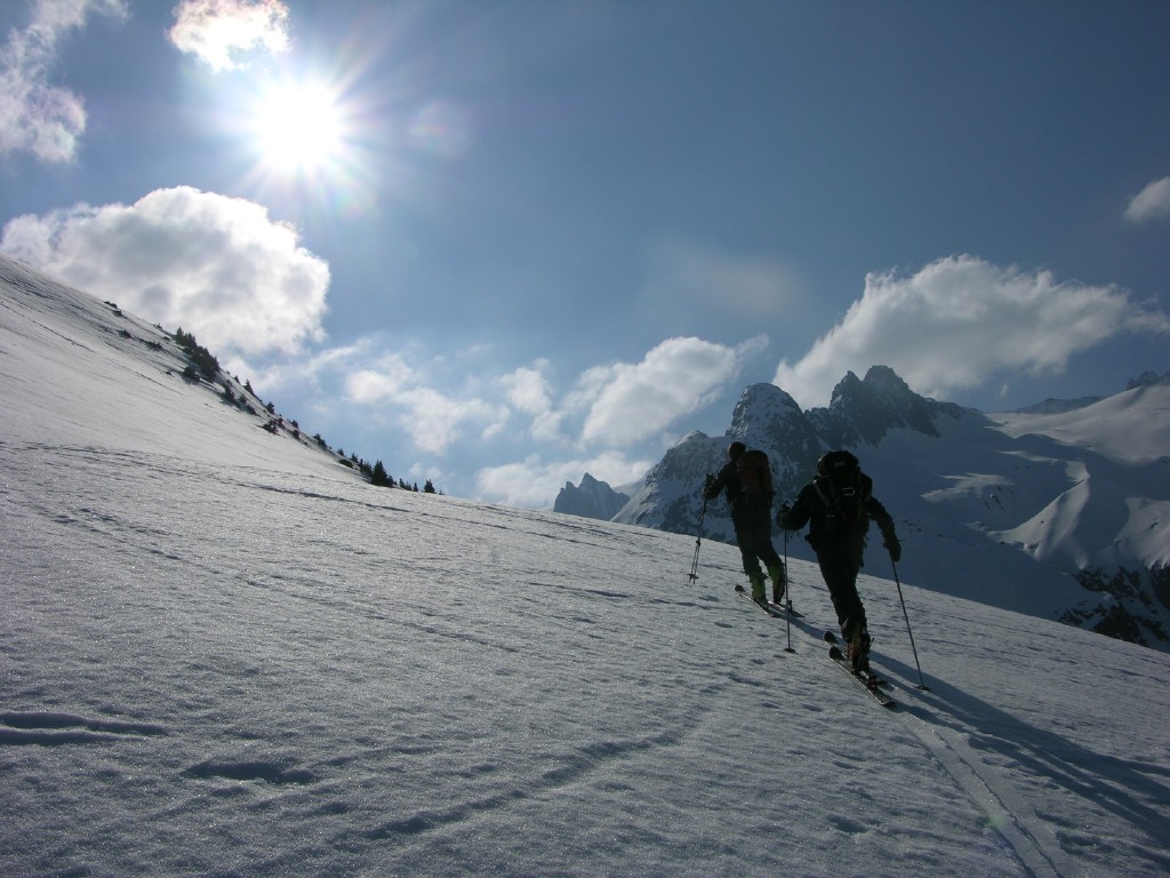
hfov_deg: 52.6
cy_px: 439
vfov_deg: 40.7
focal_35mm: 35
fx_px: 1183
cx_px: 585
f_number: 8
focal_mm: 8.9
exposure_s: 1/936
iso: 50
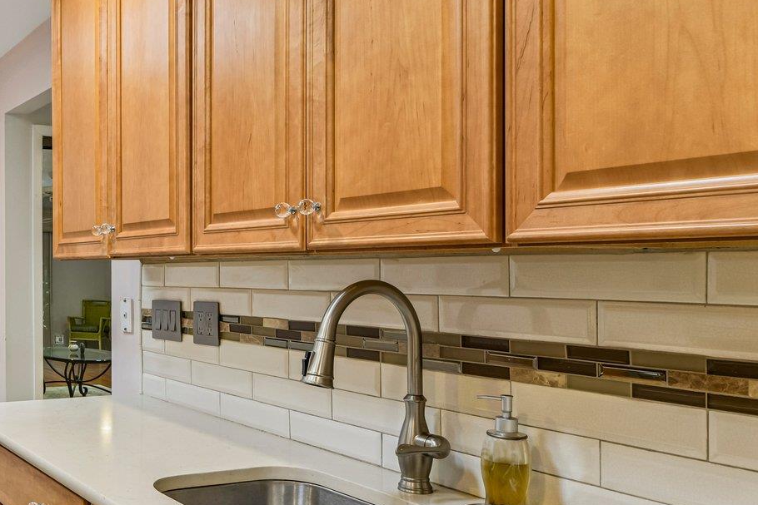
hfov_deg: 46.9
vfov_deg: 36.9
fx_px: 758
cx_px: 52
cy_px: 251
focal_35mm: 36
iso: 250
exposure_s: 1/15
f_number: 9
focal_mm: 16
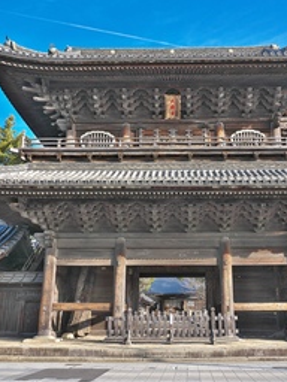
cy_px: 195
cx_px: 166
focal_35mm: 36
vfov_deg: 51.4
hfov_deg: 39.6
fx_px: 398
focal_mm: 24
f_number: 10
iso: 100
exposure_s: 1/80
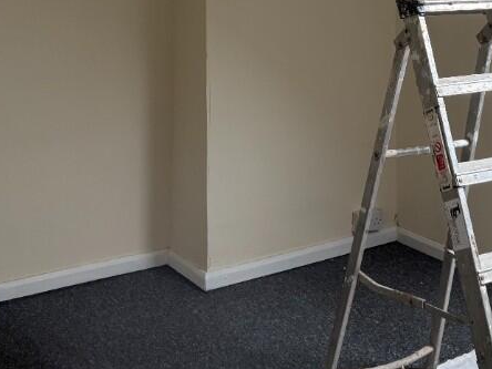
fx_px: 853
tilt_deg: -4.1
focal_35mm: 60
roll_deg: +1.7
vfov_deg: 23.3
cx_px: 325
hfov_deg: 31.9
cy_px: -11
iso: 125
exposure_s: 1/60
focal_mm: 5.96
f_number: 1.6
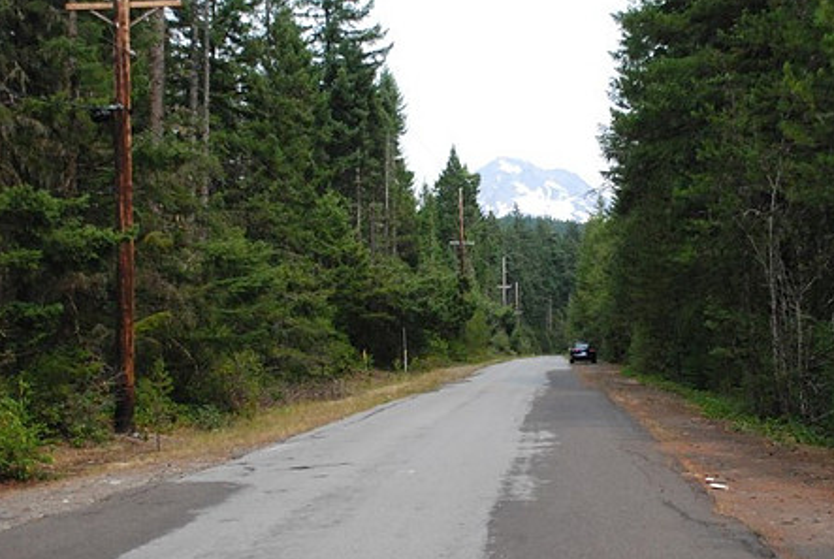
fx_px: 1276
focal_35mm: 55
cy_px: 296
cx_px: 529
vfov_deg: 24.7
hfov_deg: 36.0
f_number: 4
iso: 1600
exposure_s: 1/4000
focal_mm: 28
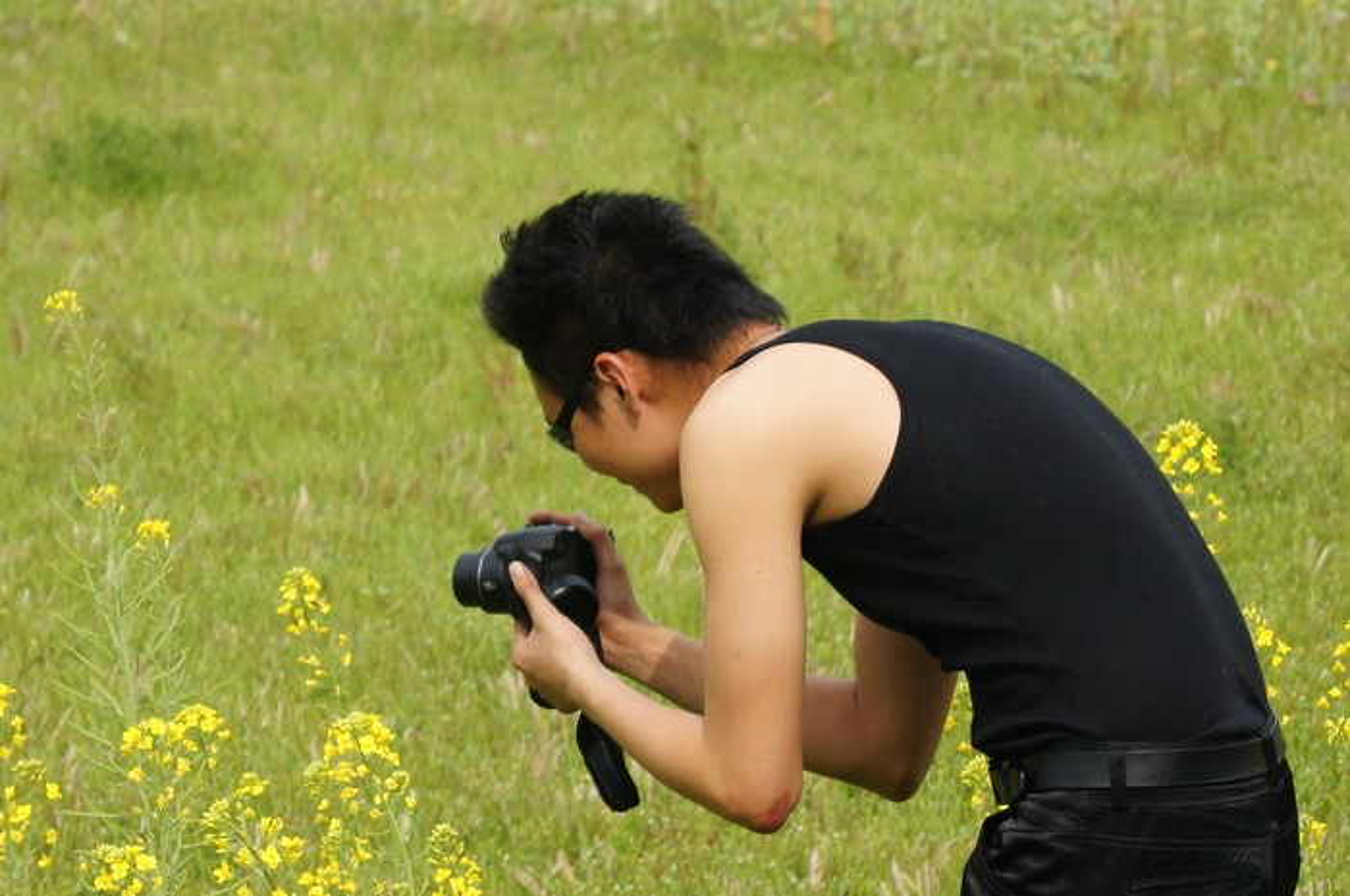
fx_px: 6180
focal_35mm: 165
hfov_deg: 12.5
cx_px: 675
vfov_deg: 8.3
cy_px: 448
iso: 200
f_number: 5.6
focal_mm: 55
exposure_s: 1/800
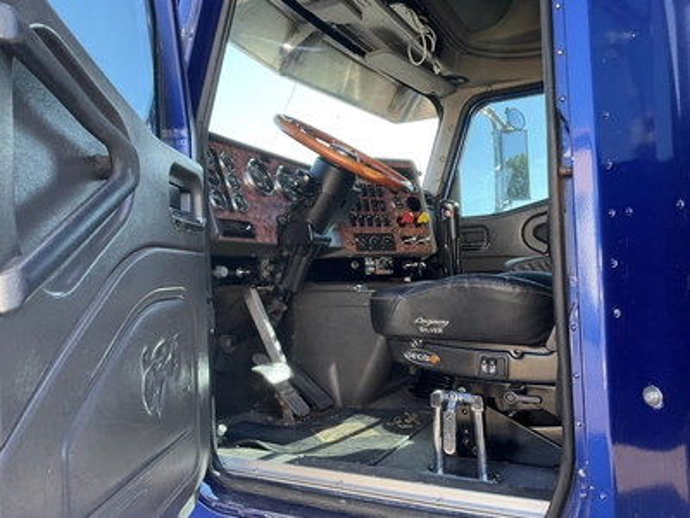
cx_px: 345
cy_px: 259
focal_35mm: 29
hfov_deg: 61.7
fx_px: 578
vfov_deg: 48.2
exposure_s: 1/122
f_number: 1.8
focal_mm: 3
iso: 40
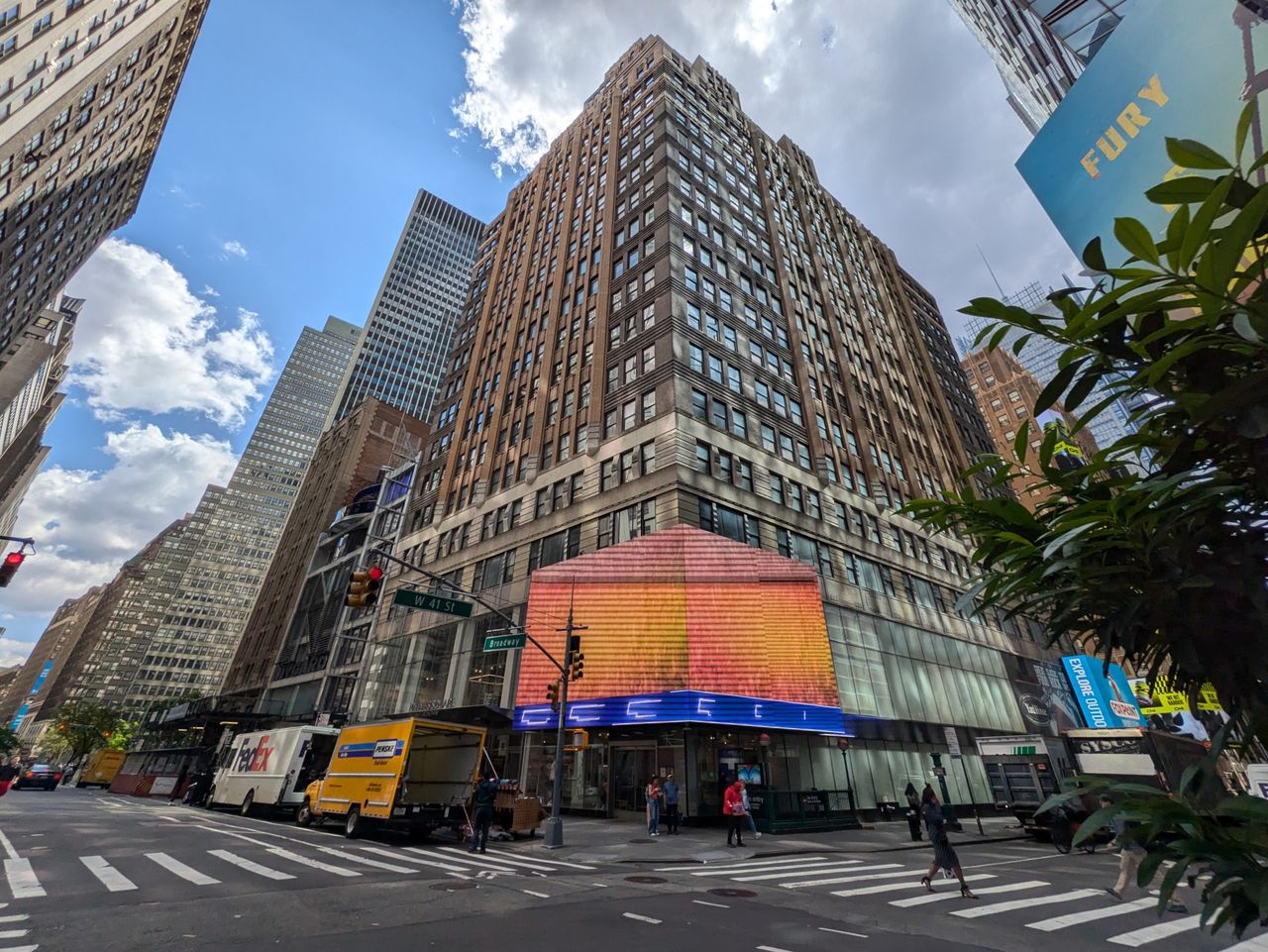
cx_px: 634
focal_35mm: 14
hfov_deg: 102.0
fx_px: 513
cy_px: 476
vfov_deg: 85.7
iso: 42
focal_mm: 1.83
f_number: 2.2
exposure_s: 1/3106
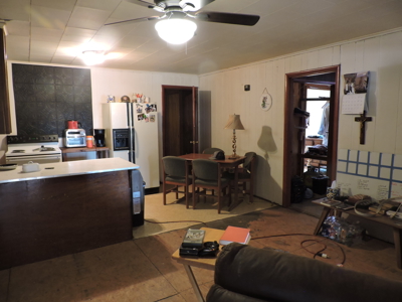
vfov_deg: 56.8
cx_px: 201
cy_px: 151
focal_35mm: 24
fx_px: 279
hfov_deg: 71.6
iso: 400
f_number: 3
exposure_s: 1/10
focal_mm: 4.3
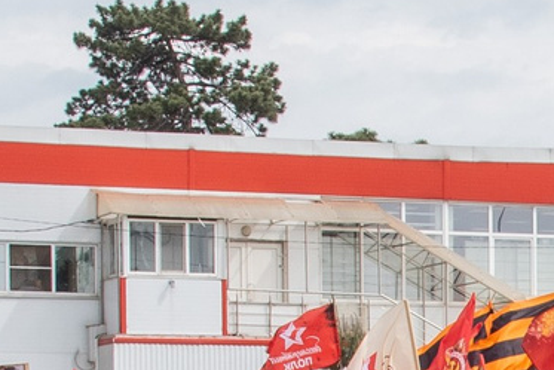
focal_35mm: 207
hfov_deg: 9.7
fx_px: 3187
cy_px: 655
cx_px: 822
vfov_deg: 6.5
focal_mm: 28
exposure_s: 1/160
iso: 320
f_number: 13
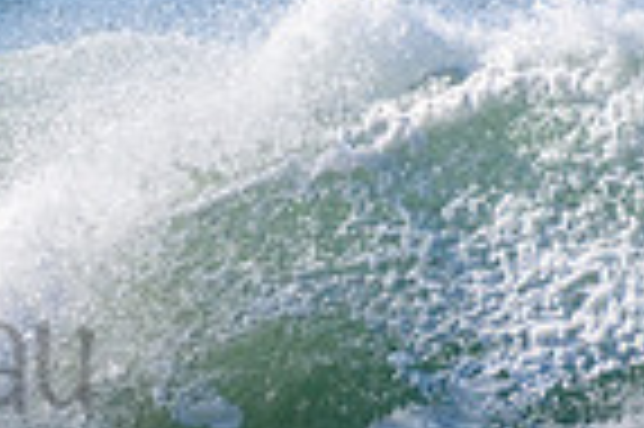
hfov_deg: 0.7
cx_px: -383
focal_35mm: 3048
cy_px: 304
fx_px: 54462
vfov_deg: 0.5
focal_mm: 500
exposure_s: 1/2000
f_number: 5.6
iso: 280
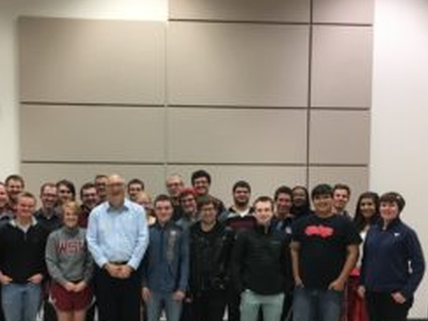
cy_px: 241
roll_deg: -1.0
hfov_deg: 40.2
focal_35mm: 47
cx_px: 163
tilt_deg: -3.0
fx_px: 581
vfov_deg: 30.4
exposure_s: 1/30
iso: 64
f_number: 2.2
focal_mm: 4.15
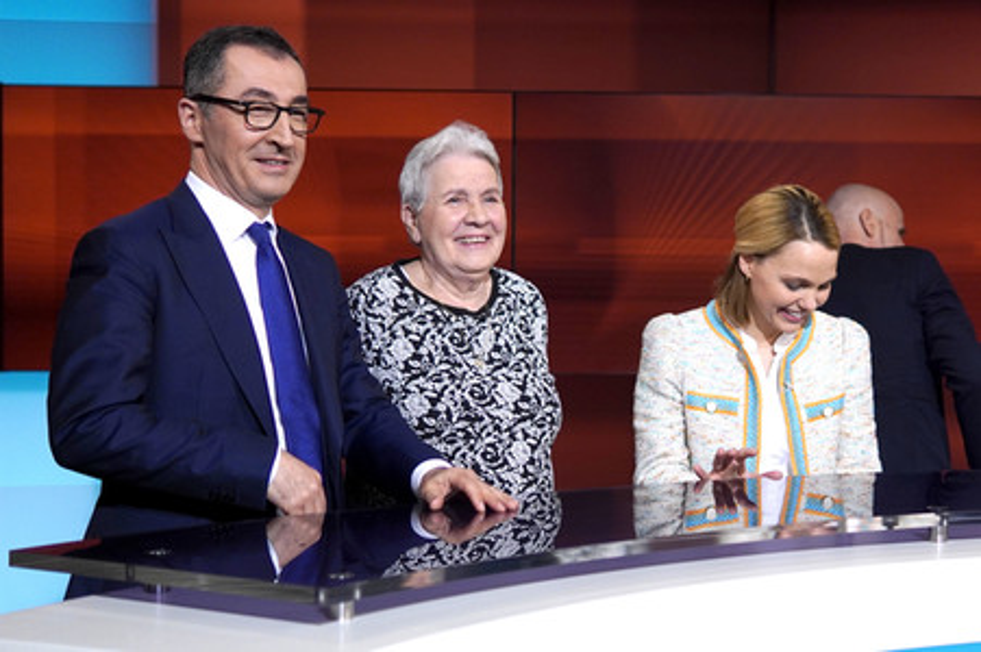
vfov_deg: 29.8
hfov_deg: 43.6
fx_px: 1225
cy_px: 326
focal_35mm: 45
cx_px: 490
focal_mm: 30
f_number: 1.8
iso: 640
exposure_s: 1/1000
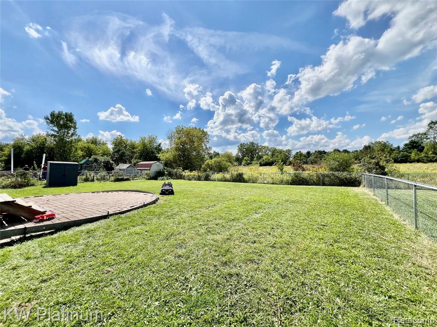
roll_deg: +0.9
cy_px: 164
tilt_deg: +0.4
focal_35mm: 13
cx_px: 218
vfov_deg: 89.9
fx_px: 164
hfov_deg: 106.2
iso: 32
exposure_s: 1/2801
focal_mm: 1.57
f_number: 1.8
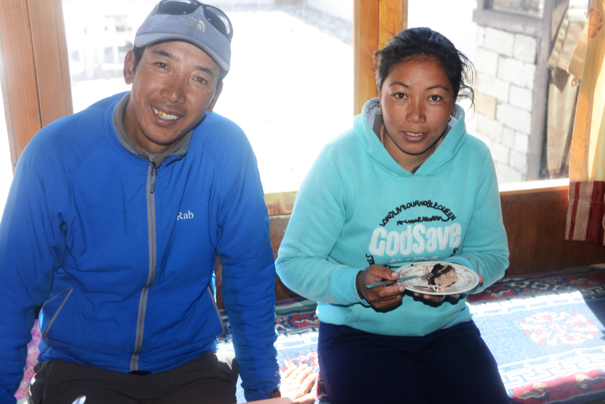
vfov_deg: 31.9
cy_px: 202
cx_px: 302
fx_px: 706
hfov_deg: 46.4
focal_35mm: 42
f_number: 4
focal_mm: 42
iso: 250
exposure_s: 1/250
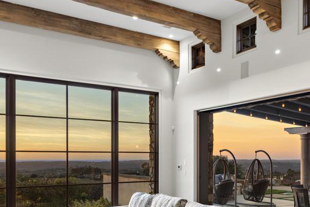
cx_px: 197
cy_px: 163
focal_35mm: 41
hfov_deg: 46.9
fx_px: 353
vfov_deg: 31.9
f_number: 7.1
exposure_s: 1/125
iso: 160
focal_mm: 24
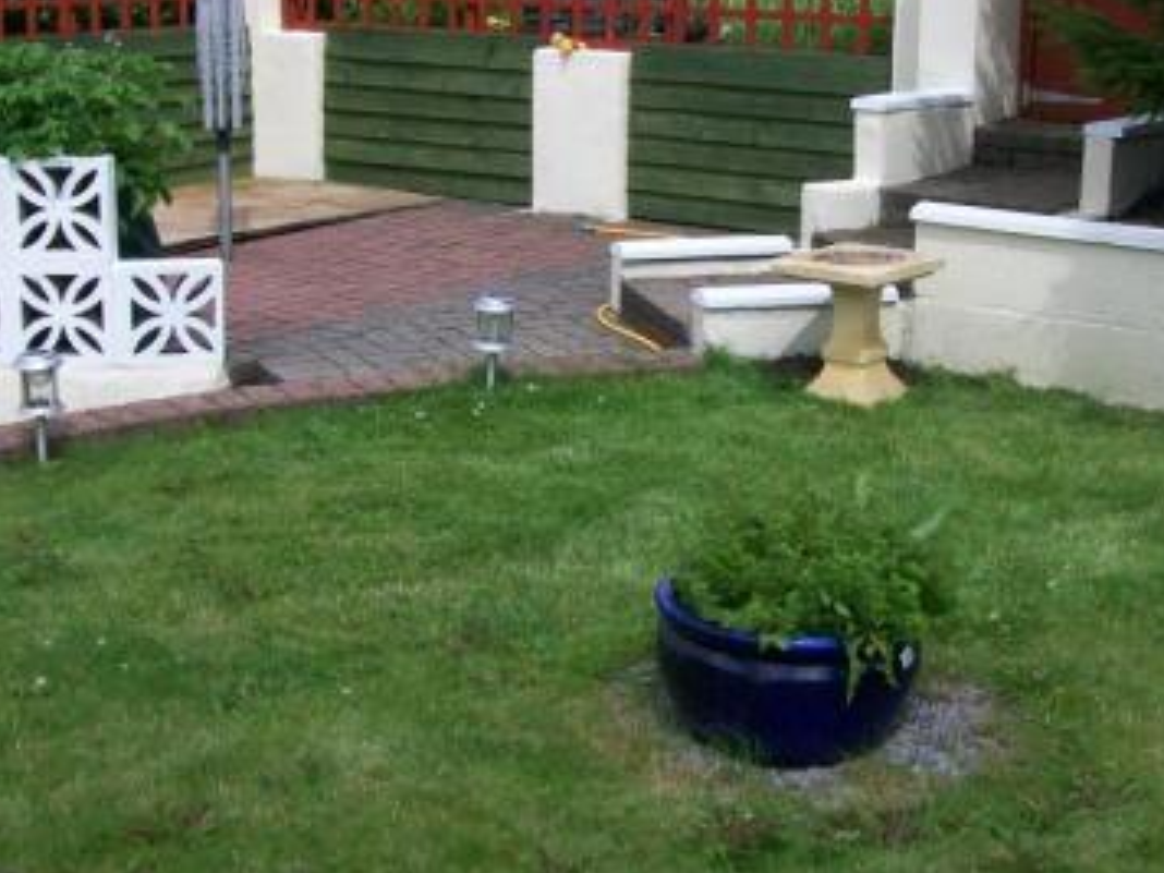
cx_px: 688
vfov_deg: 24.7
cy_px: 286
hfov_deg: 32.6
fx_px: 1984
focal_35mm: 59
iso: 64
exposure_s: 1/400
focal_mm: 6
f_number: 4.8
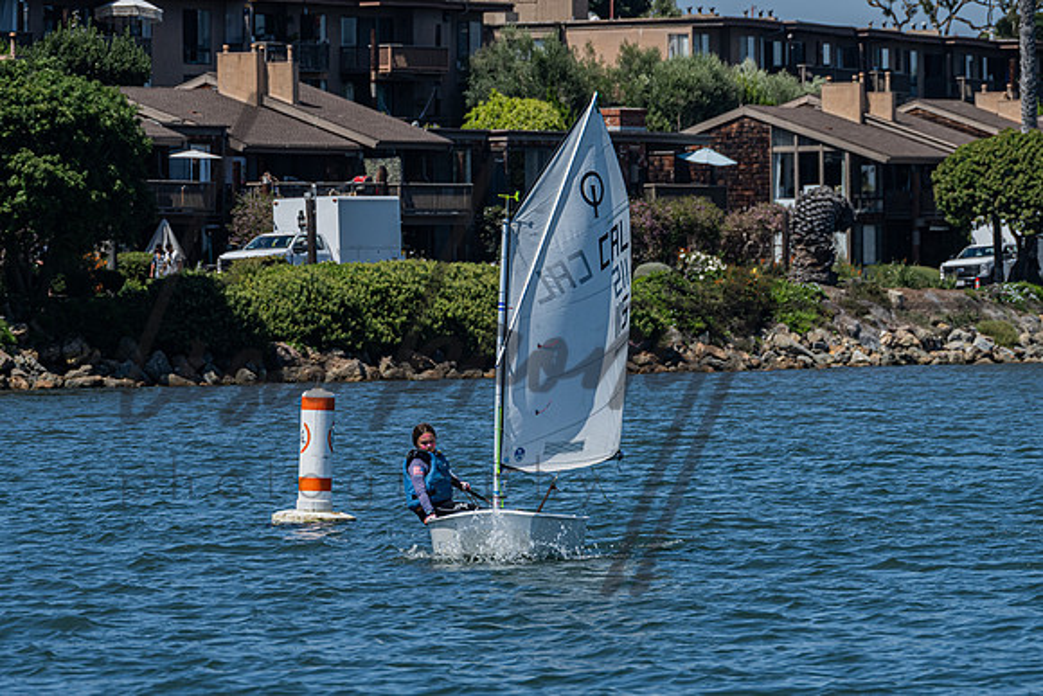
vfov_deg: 5.0
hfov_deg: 7.5
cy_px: 383
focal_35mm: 274
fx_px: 7936
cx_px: 506
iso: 250
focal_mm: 200
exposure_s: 1/1000
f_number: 8
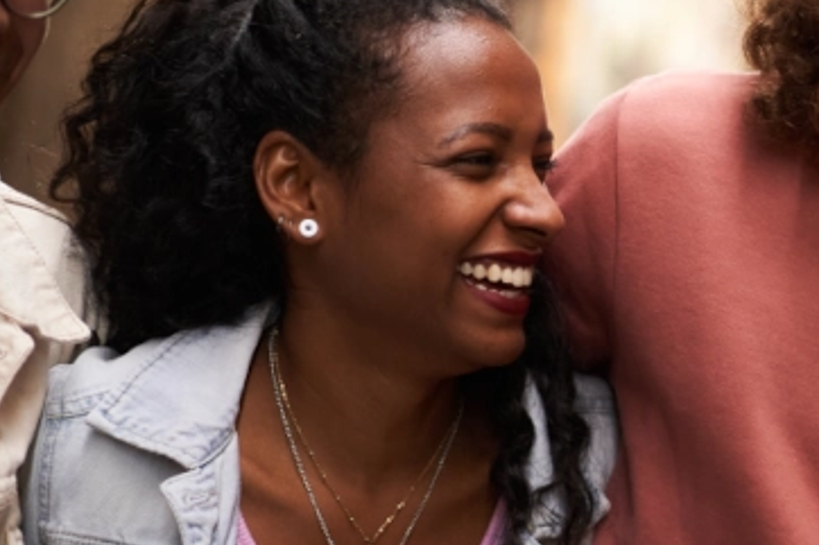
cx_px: 914
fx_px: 3320
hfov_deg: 13.8
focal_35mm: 146
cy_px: 129
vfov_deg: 9.4
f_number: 1.8
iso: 800
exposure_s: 1/1250
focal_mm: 55
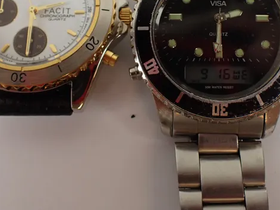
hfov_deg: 37.4
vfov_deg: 27.8
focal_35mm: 51
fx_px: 412
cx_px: 158
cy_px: 33
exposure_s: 1/125
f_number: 2.3
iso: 320
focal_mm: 5.4
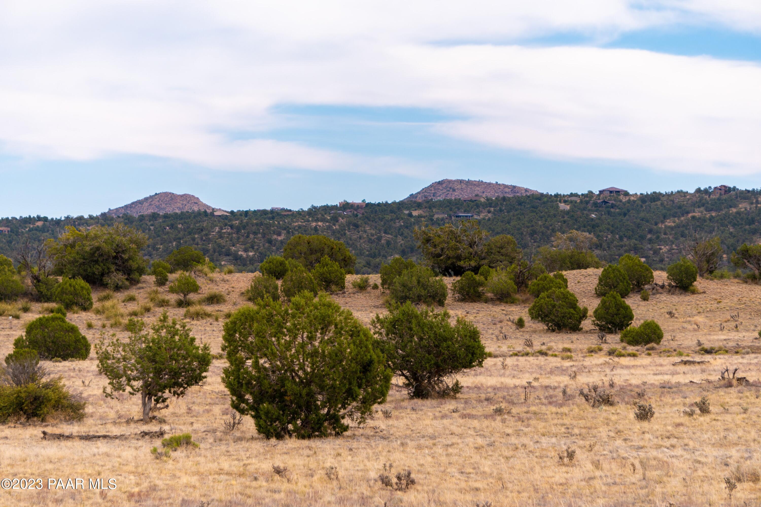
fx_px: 3297
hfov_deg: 13.2
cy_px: 254
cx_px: 380
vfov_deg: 8.8
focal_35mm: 156
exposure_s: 1/800
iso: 100
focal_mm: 104
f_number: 5.6
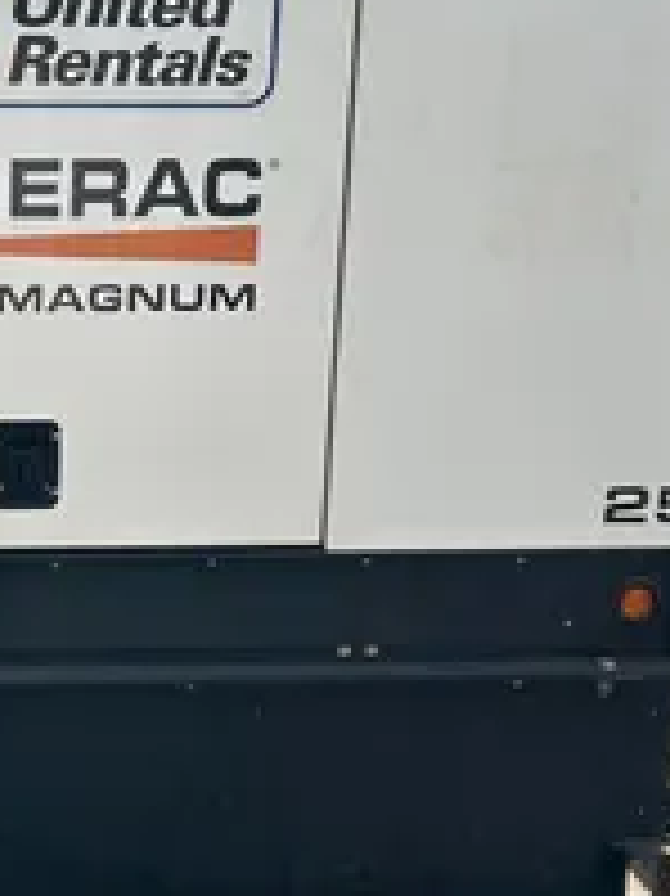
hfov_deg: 19.6
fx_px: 1860
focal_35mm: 72
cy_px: 457
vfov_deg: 27.0
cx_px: -45
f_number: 1.5
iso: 50
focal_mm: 5.7
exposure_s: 1/3165
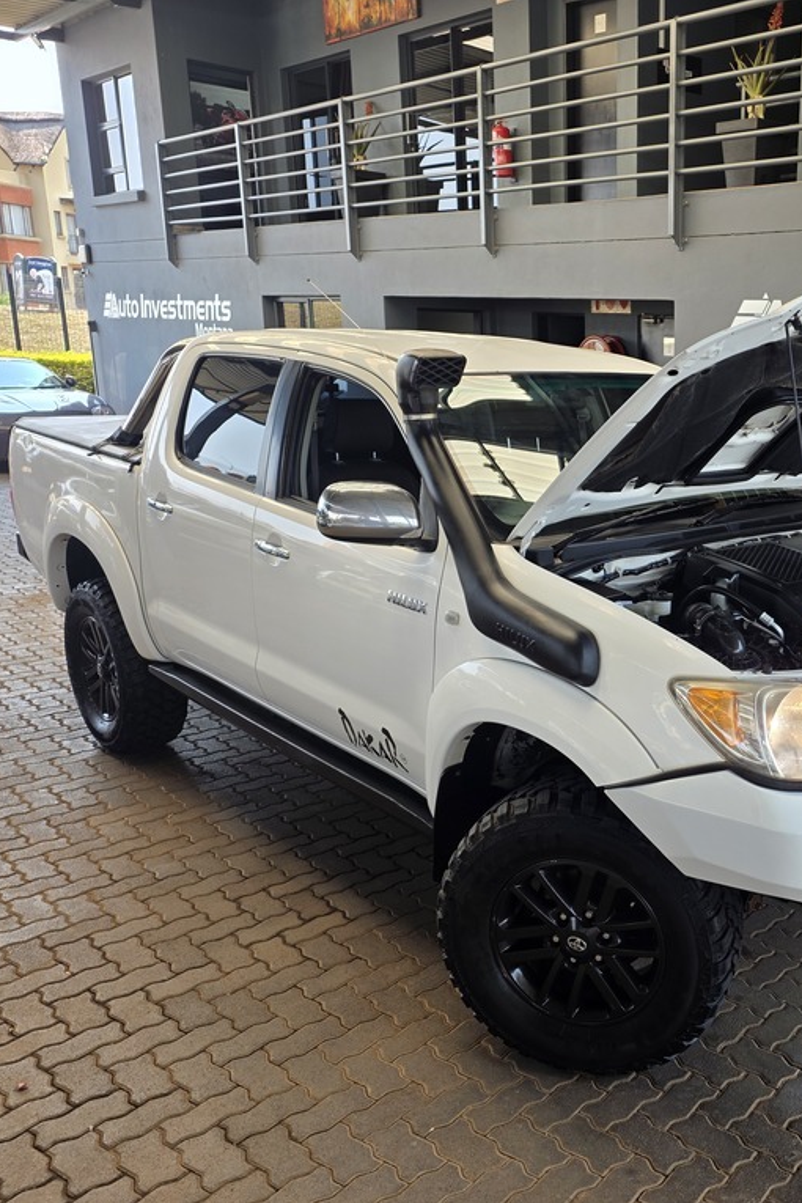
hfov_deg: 38.3
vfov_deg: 58.7
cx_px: 725
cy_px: 602
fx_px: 1069
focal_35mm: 32
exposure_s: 1/180
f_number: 1.7
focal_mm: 6.25
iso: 32
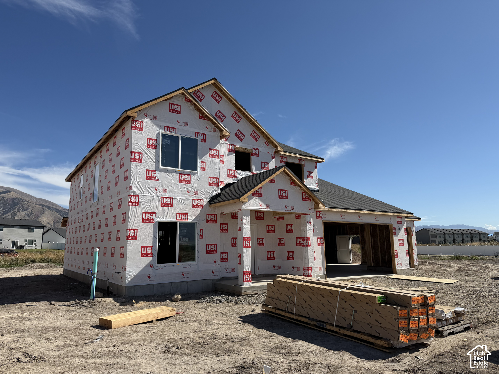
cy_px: 187
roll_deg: +0.7
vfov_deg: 56.8
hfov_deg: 71.6
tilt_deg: +8.4
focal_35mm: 24
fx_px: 346
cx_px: 250
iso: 80
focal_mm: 6.76
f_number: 1.78
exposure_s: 1/6711
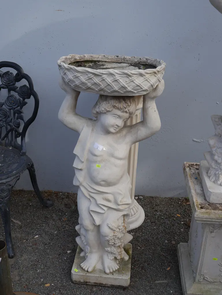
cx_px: 111
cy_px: 148
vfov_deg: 44.8
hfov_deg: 34.4
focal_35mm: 42
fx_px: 359
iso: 200
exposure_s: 1/250
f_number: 7.1
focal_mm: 21
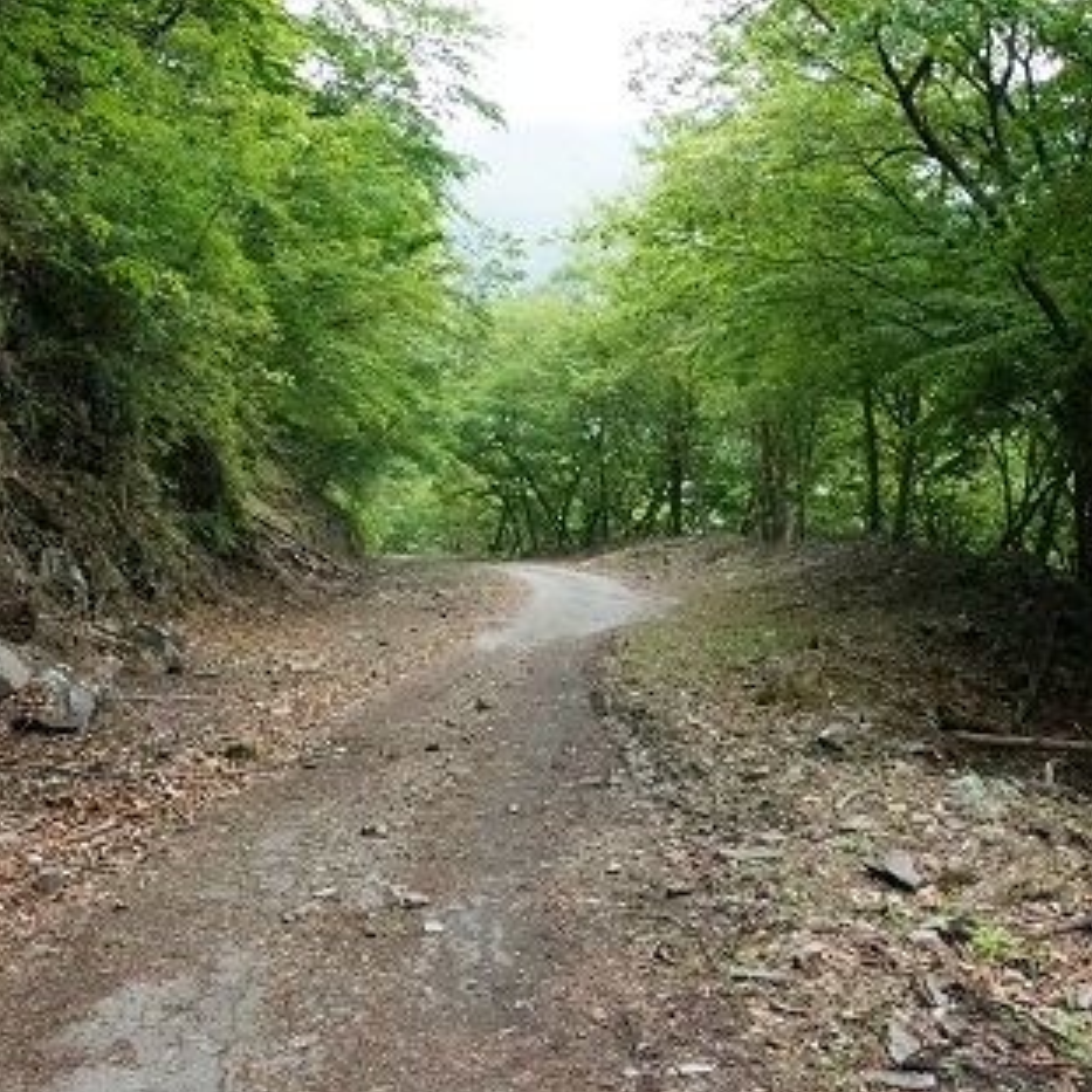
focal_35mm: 39
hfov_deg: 42.5
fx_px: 1396
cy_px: 551
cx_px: 421
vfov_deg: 42.7
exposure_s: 1/2000
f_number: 11
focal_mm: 19.9
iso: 12800
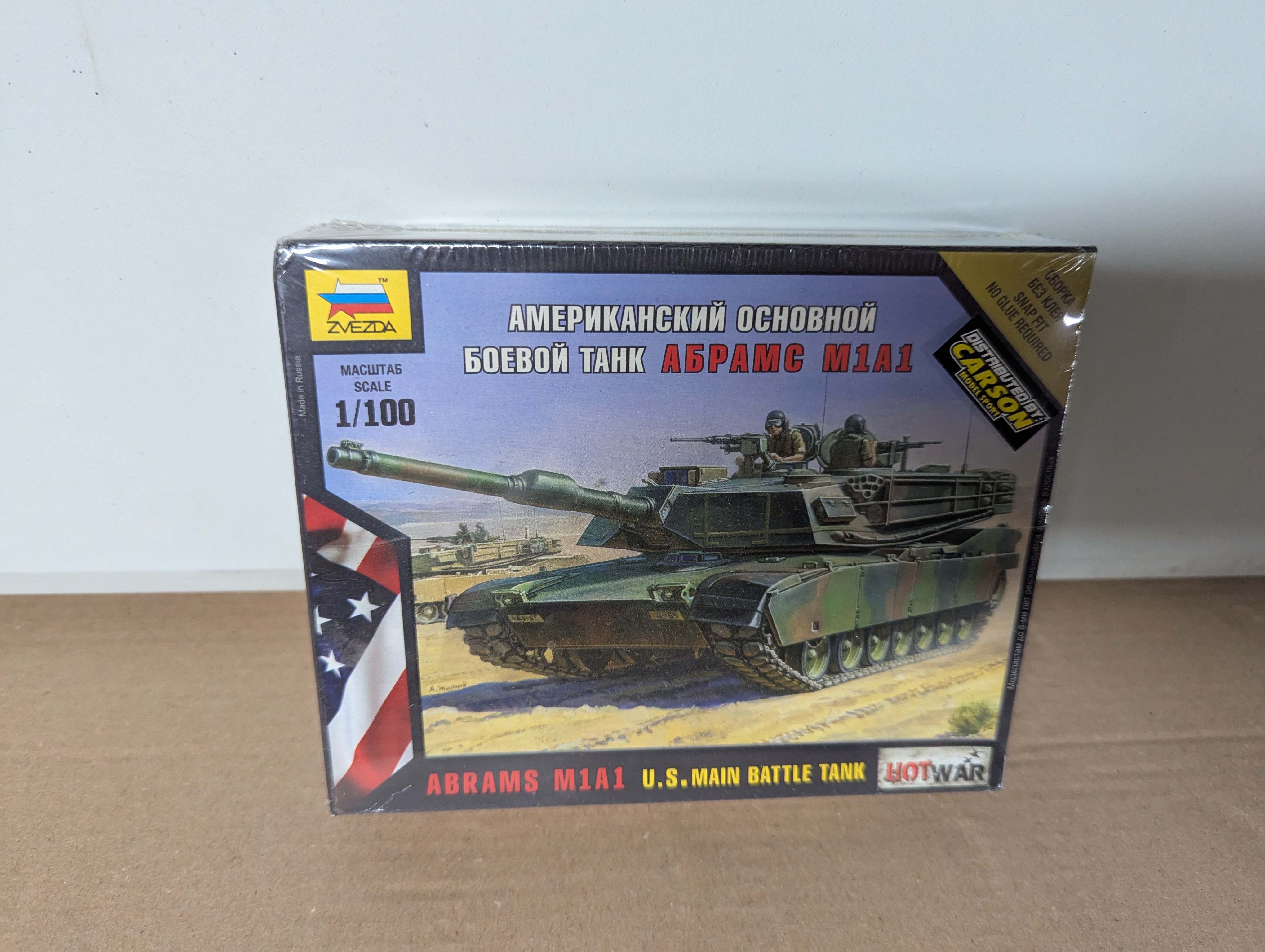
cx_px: 632
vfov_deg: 56.9
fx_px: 878
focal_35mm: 24
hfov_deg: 71.5
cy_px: 476
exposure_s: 1/137
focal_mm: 6.81
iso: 868
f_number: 1.85
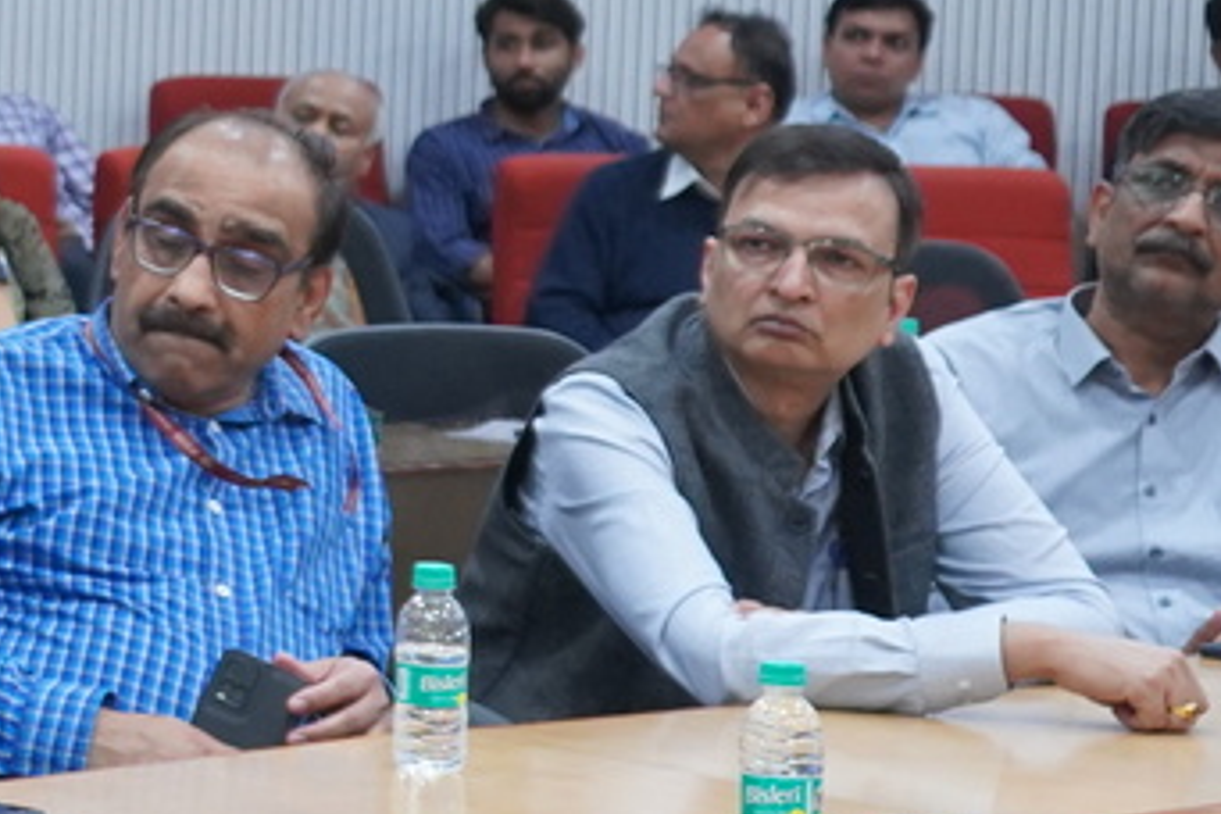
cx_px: -1178
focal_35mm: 149
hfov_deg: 12.3
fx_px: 5053
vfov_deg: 9.2
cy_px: 54
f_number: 4
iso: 2500
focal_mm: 34
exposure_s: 1/160
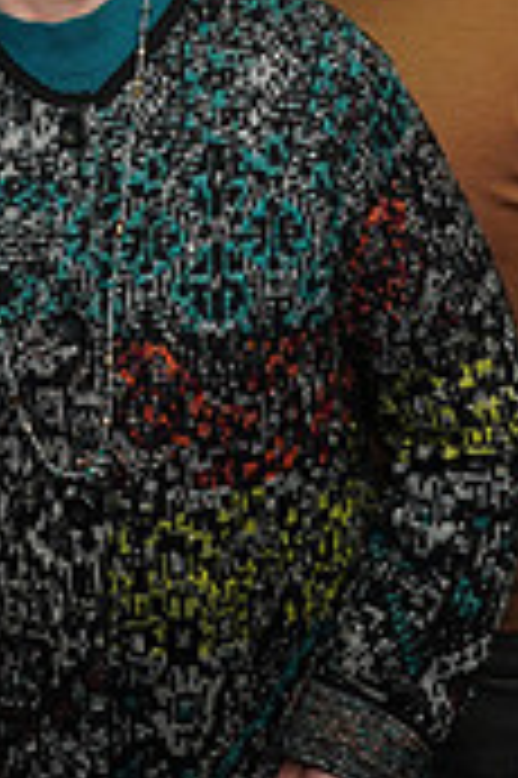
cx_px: -180
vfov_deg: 23.1
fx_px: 1816
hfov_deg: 15.4
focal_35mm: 84
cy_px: -29
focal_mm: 25
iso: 400
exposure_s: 1/125
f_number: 6.3
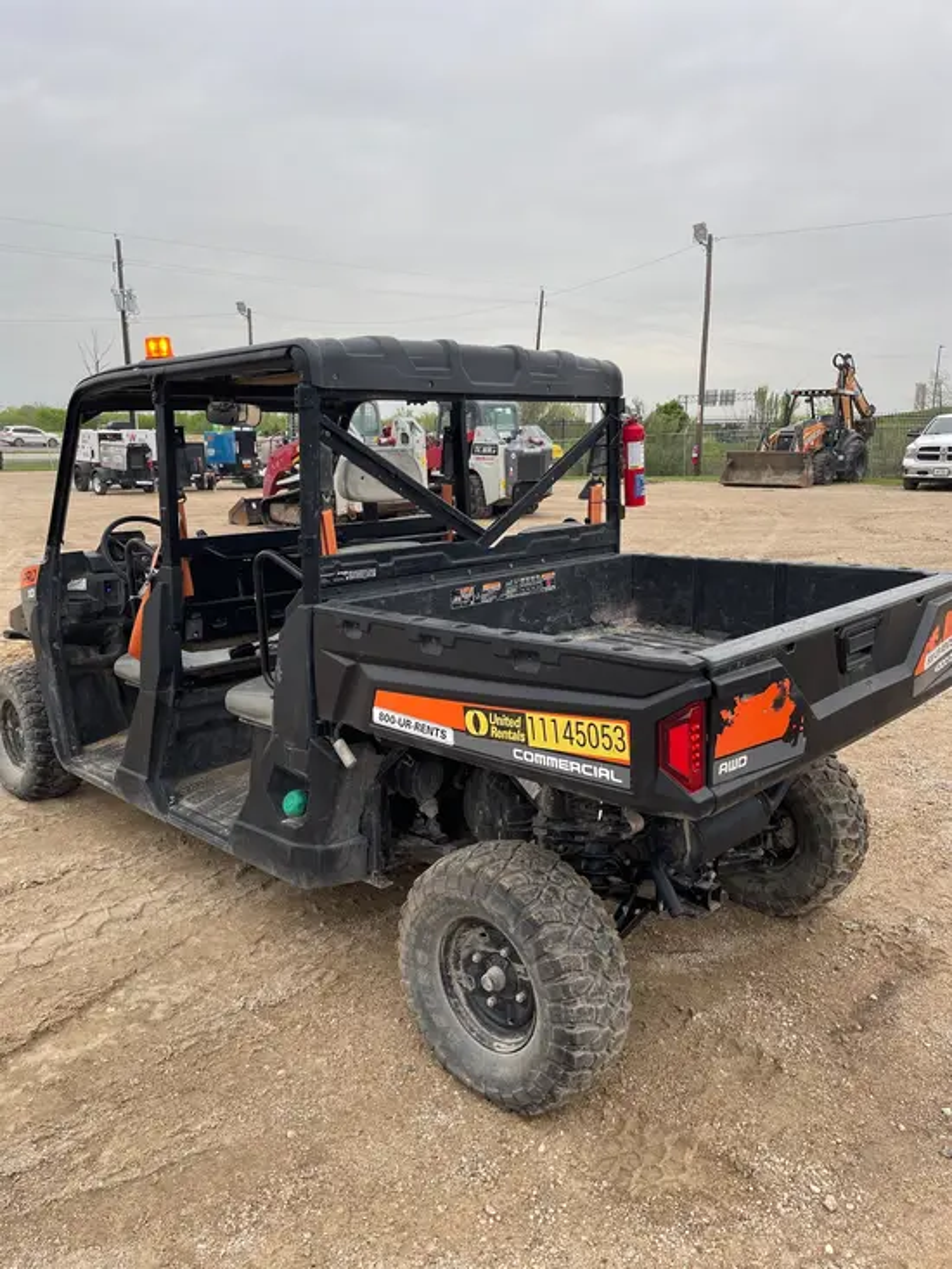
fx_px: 953
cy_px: 634
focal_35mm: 26
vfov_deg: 67.3
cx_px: 476
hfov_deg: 53.1
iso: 50
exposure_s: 1/333
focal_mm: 4.2
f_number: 1.6
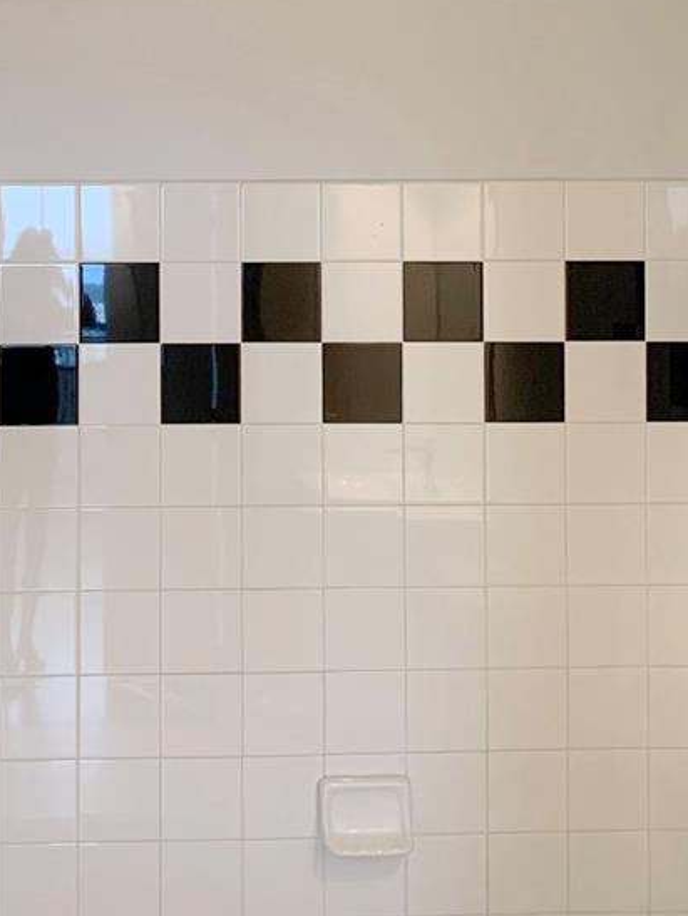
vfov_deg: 33.1
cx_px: 132
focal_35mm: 57
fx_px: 1509
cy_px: 234
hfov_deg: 25.2
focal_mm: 4.25
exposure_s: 1/60
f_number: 1.8
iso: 125
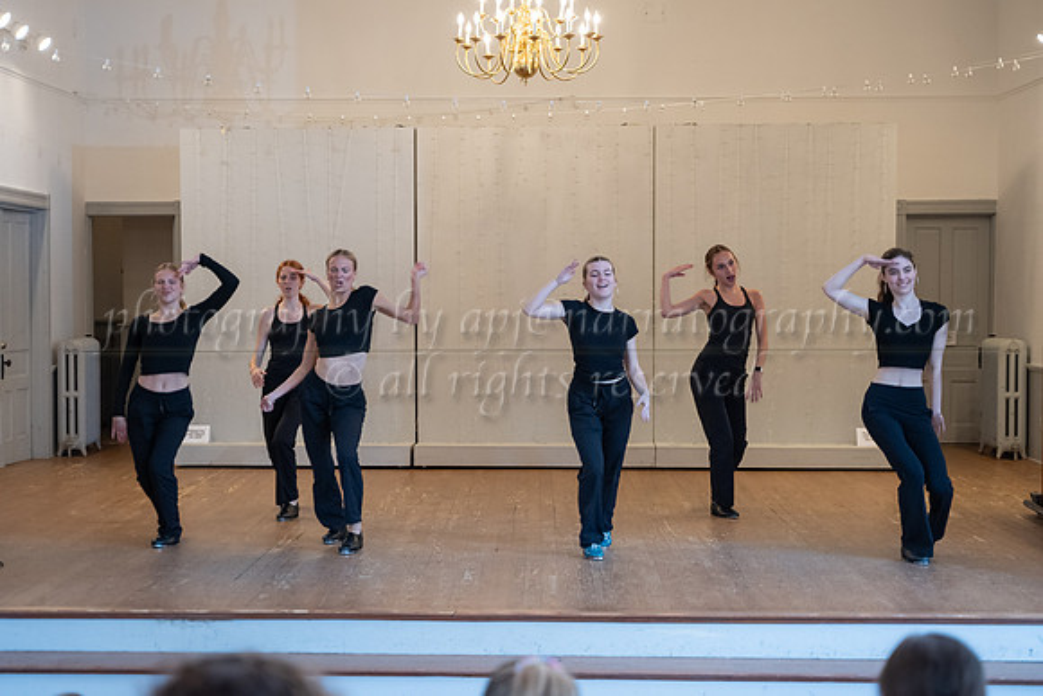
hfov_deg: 30.6
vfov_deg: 20.7
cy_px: 374
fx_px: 1907
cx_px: 459
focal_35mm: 66
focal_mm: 58
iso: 1600
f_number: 2.8
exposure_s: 1/200
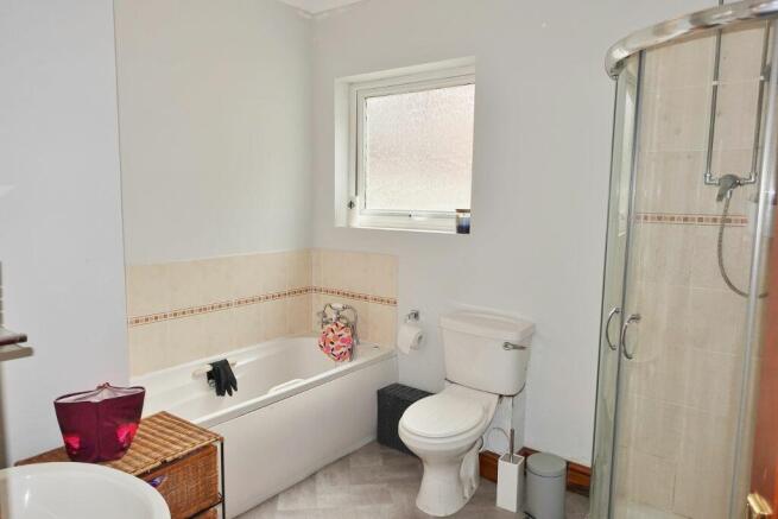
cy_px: 260
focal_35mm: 24
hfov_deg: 73.7
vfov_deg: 53.2
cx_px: 389
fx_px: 519
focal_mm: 8.8
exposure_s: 1/200
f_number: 3.5
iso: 125
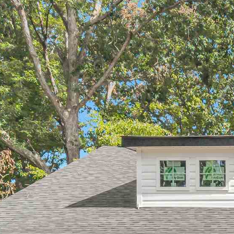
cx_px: 409
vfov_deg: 13.3
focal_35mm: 118
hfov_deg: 13.4
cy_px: 424
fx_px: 902
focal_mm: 8.67
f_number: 1.8
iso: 290
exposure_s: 1/3200
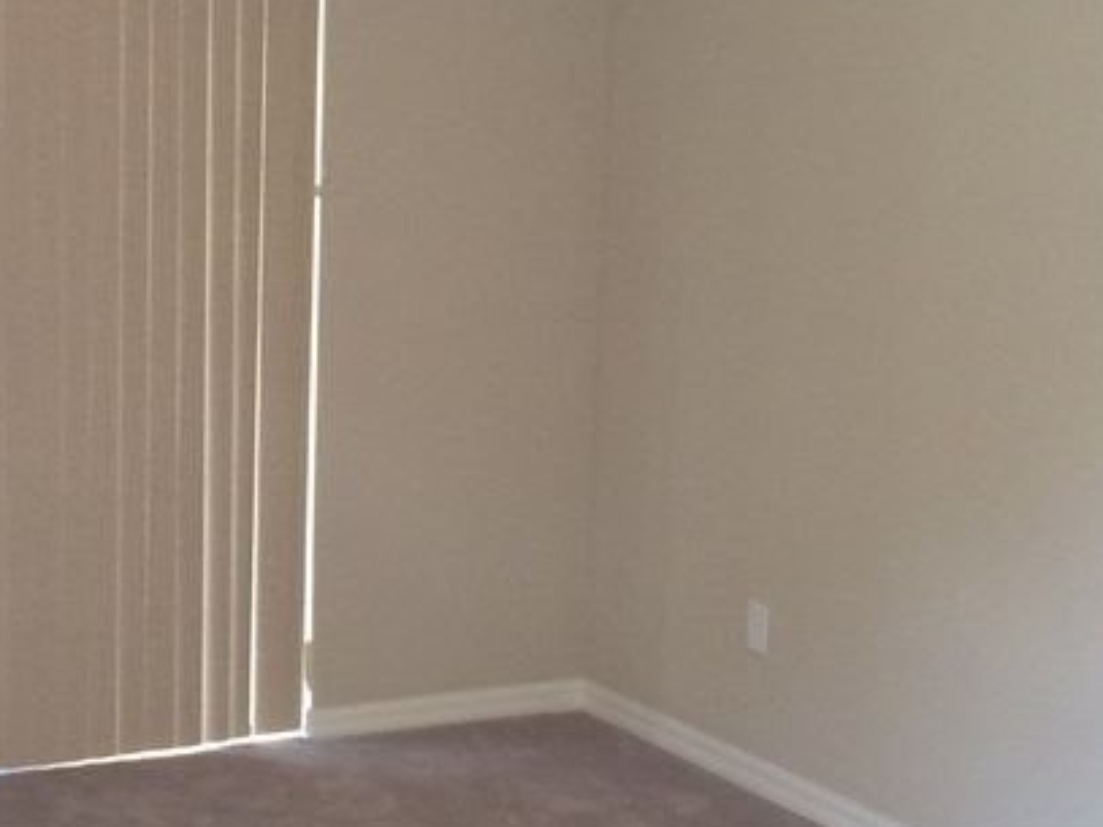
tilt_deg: -8.0
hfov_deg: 26.2
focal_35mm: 73
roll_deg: +0.0
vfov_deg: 20.1
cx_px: 228
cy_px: 366
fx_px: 2325
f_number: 2.2
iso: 40
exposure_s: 1/30
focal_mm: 4.15
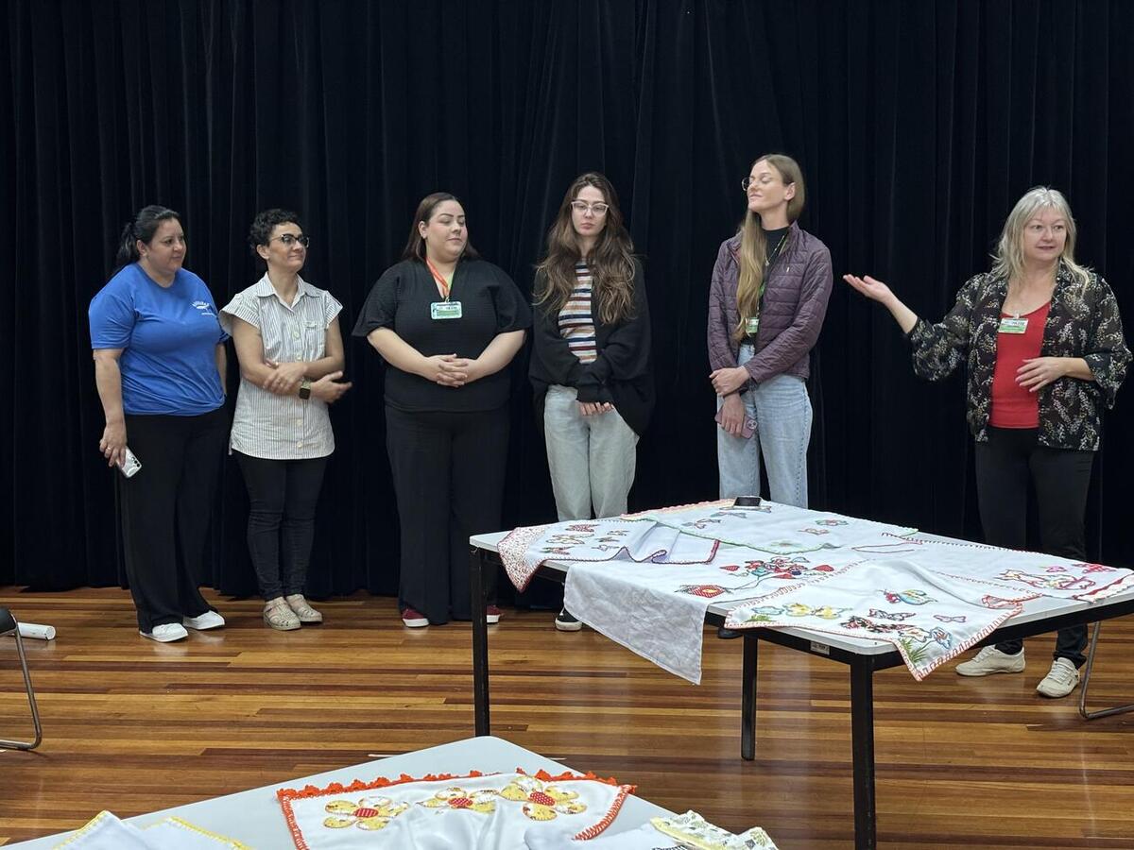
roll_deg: +0.5
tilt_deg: -6.5
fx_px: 1703
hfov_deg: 36.8
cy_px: 425
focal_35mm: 52
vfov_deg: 28.0
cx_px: 567
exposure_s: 1/40
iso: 320
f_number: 1.6
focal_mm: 5.96
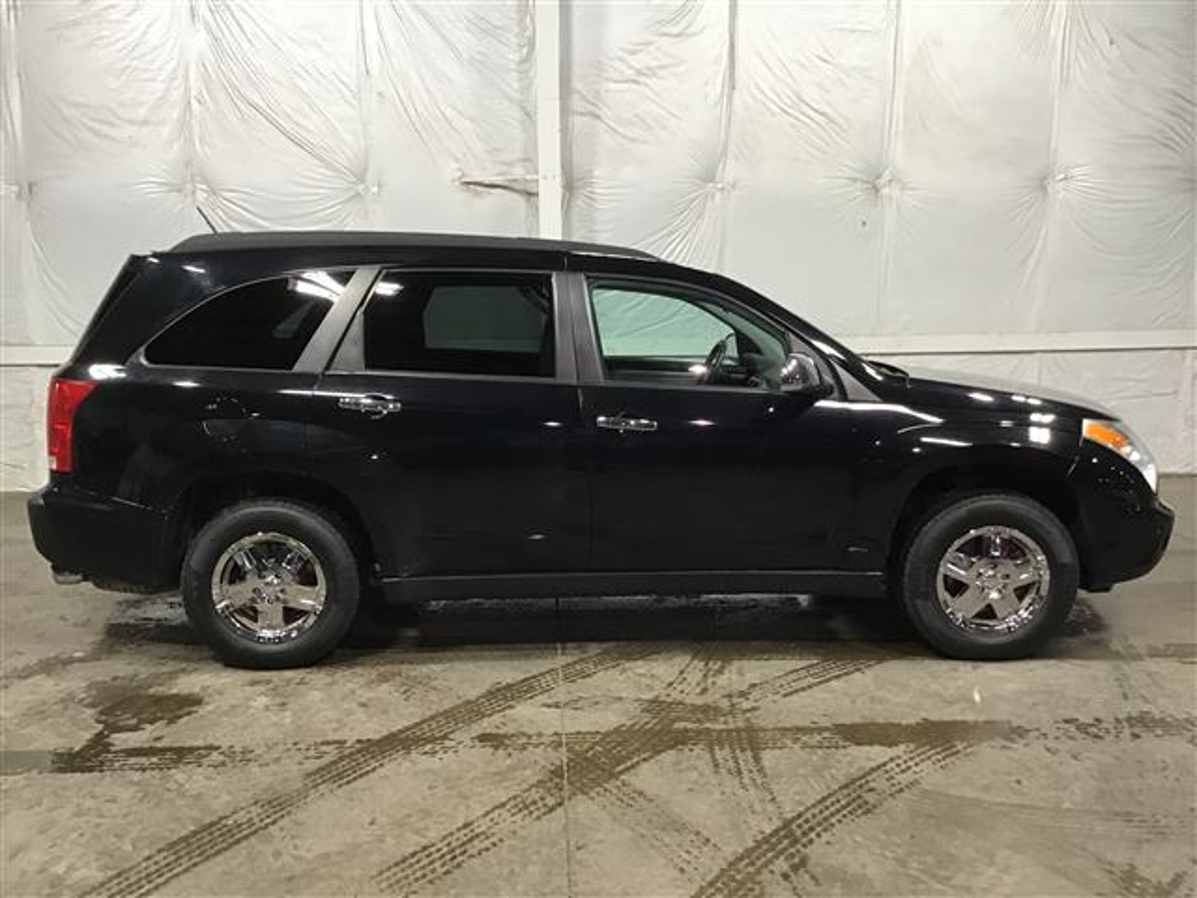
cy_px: 449
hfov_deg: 58.4
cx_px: 598
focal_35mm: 31
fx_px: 1072
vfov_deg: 45.4
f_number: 2.4
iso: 80
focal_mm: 3.3
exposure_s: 1/30
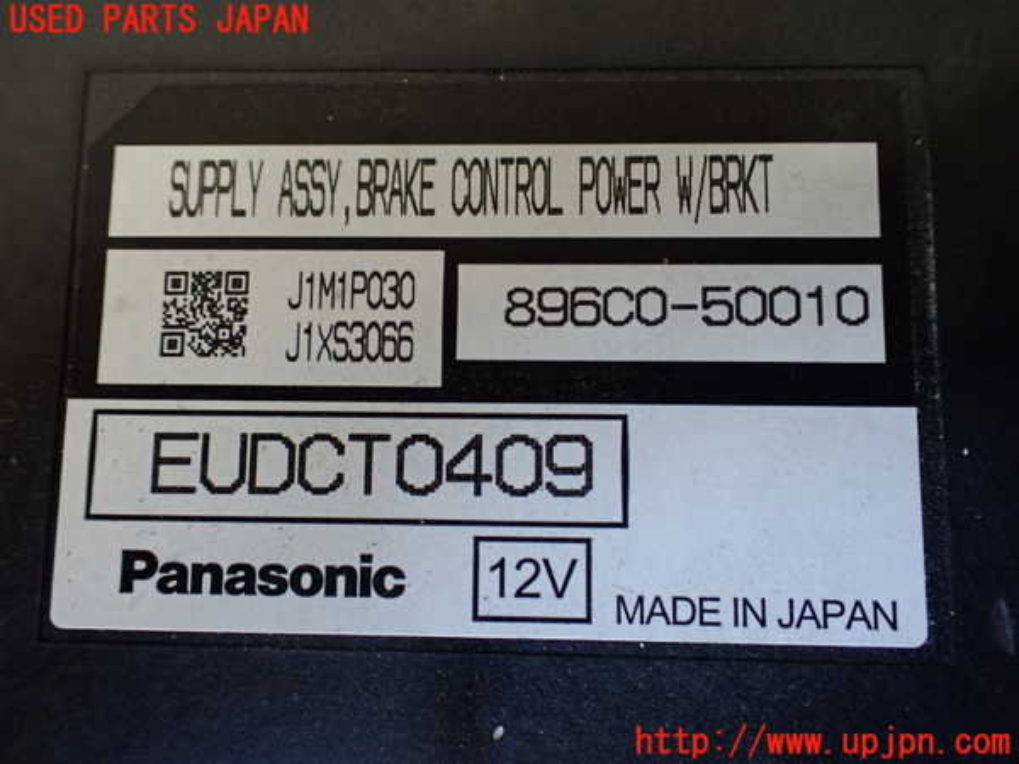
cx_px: 510
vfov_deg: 46.8
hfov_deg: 60.0
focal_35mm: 30
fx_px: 883
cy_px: 382
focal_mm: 5.4
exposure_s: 1/125
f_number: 2.3
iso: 400
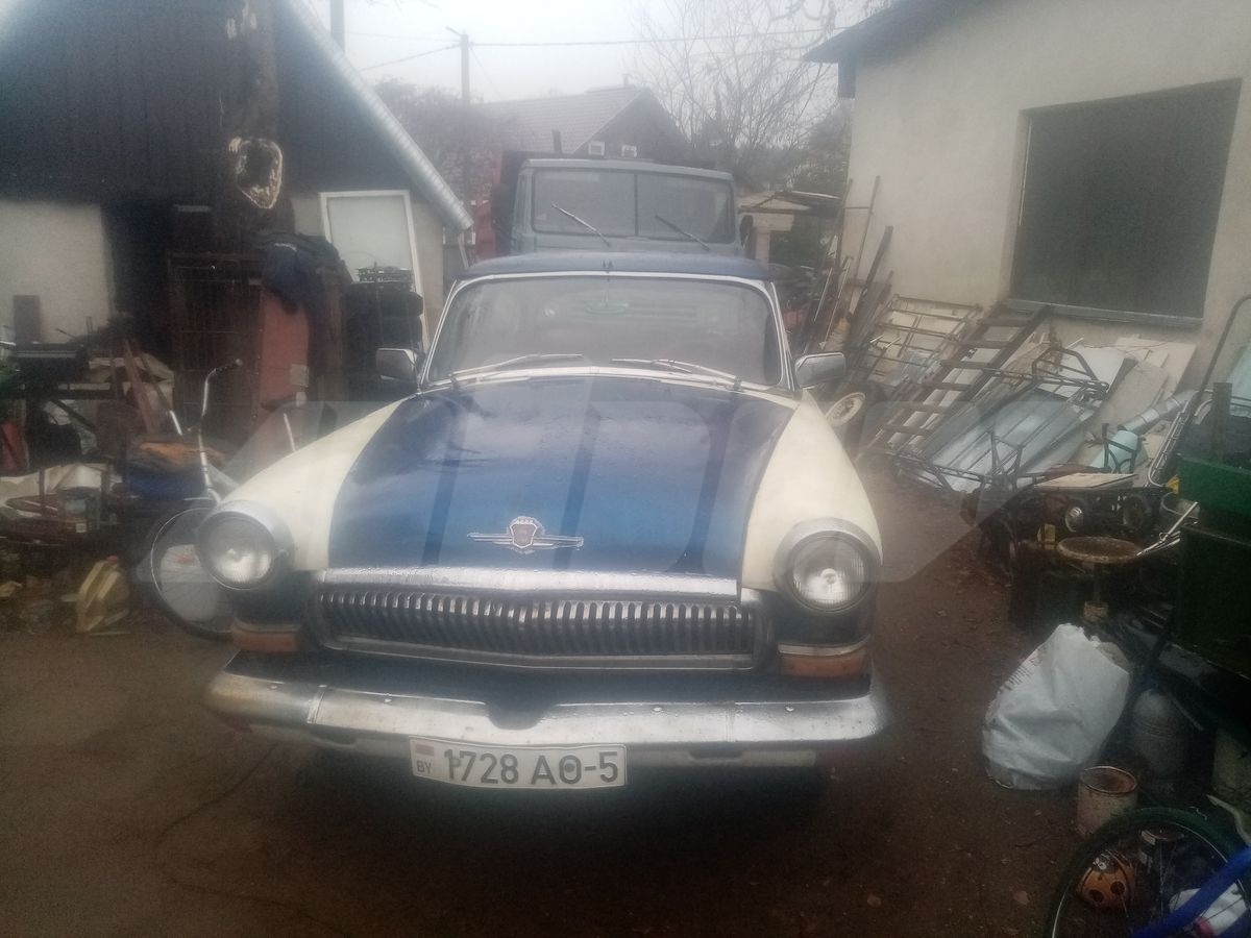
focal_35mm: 26
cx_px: 626
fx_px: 940
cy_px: 469
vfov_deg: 53.1
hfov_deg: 67.3
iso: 128
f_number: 1.8
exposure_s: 1/50
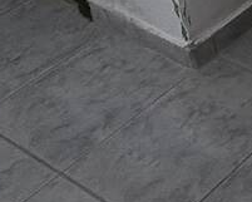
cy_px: -369
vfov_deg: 11.2
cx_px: 702
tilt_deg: -14.6
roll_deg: +0.0
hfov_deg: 12.2
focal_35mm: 98
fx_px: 731
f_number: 2.2
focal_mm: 2.22
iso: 160
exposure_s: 1/99
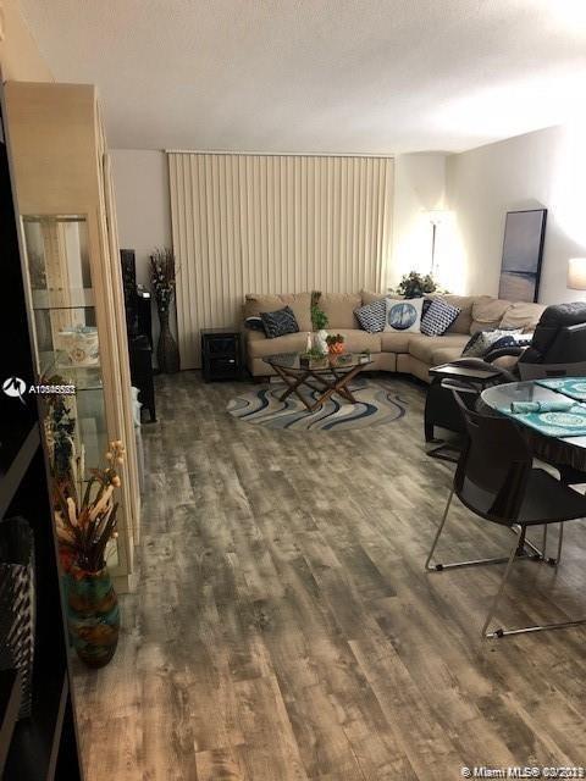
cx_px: 293
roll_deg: +0.1
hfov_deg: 49.7
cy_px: 390
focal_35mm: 28
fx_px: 632
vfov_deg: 63.4
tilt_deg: -11.7
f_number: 1.8
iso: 100
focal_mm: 3.99
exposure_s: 1/9
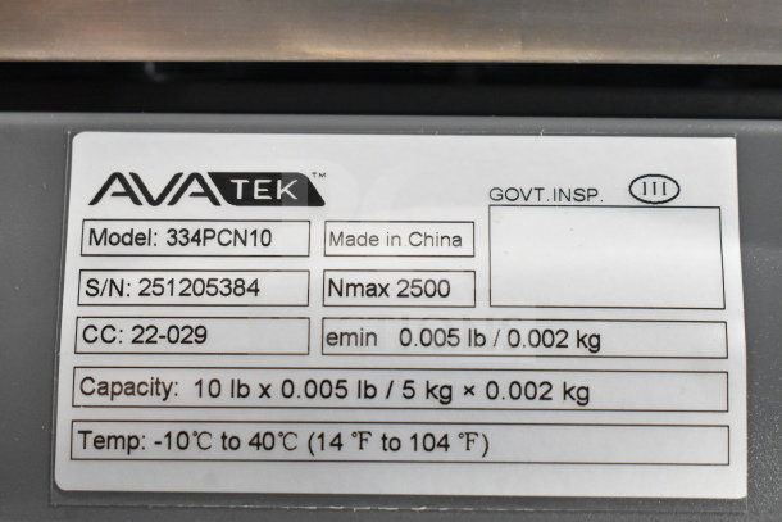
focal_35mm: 69
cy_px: 261
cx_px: 391
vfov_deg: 19.7
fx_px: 1499
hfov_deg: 29.2
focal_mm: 46
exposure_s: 1/250
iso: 6400
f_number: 8
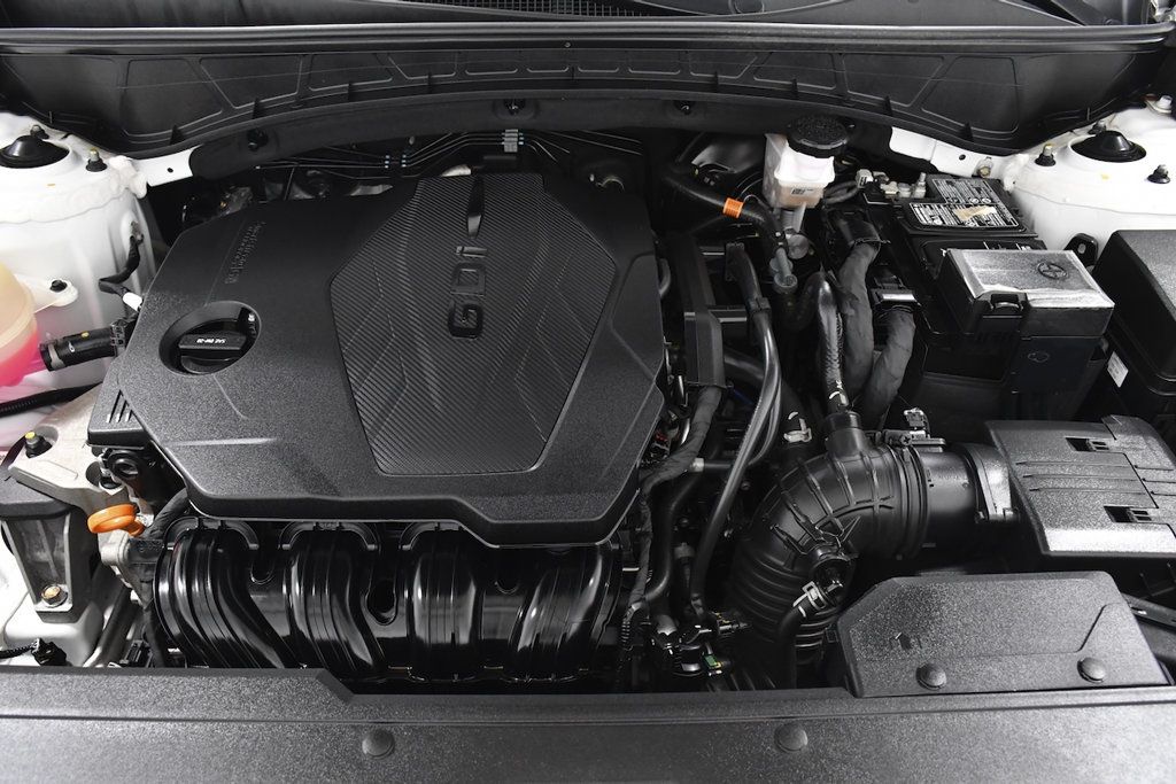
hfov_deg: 67.4
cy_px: 392
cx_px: 588
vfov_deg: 47.9
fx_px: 882
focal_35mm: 27
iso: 2000
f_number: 5.6
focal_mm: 18
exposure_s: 1/60
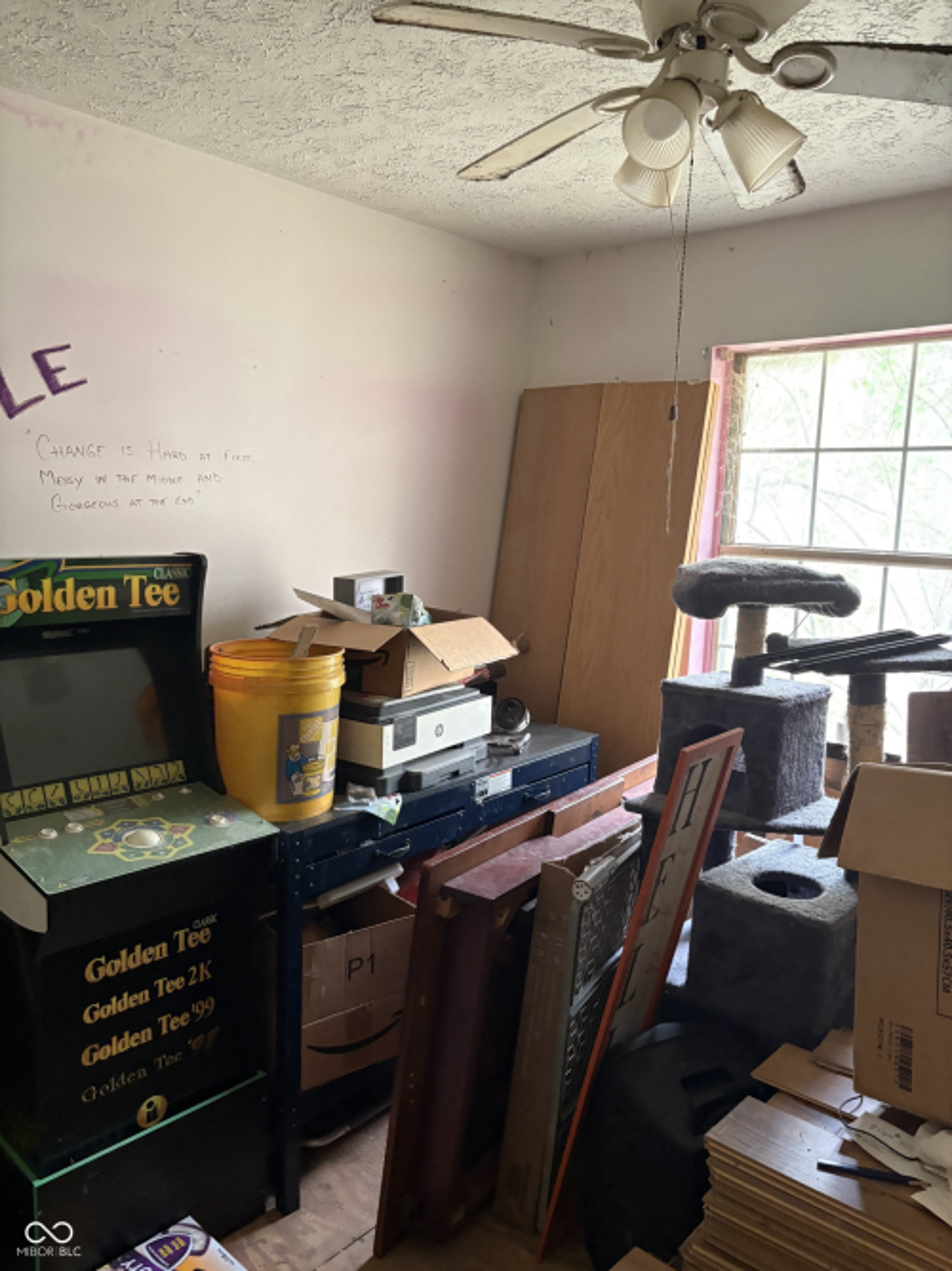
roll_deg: -2.3
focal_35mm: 26
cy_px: 636
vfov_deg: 67.3
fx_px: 954
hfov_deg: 53.0
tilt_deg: -5.9
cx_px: 476
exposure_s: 1/60
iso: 400
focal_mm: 5.96
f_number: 1.6
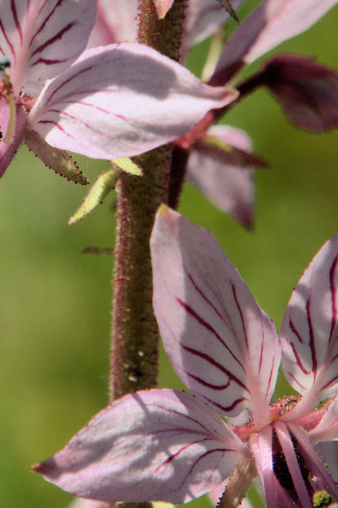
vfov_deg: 2.1
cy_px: 5
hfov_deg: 1.4
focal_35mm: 1005
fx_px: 14180
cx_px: 12
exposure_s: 1/200
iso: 200
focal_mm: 300
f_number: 13
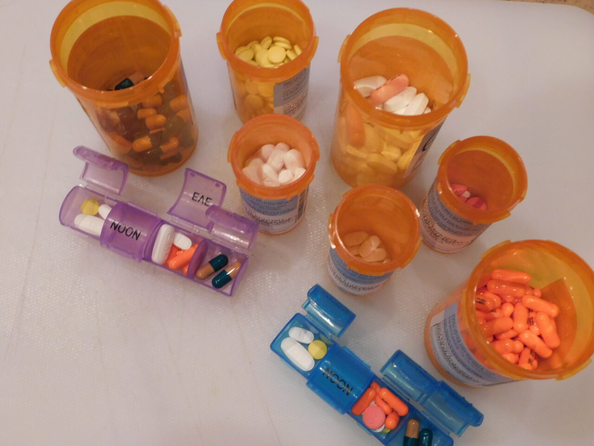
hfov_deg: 46.8
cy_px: 223
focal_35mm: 40
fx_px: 686
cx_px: 297
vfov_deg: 36.0
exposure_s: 1/8
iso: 400
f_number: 3.6
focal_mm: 7.1
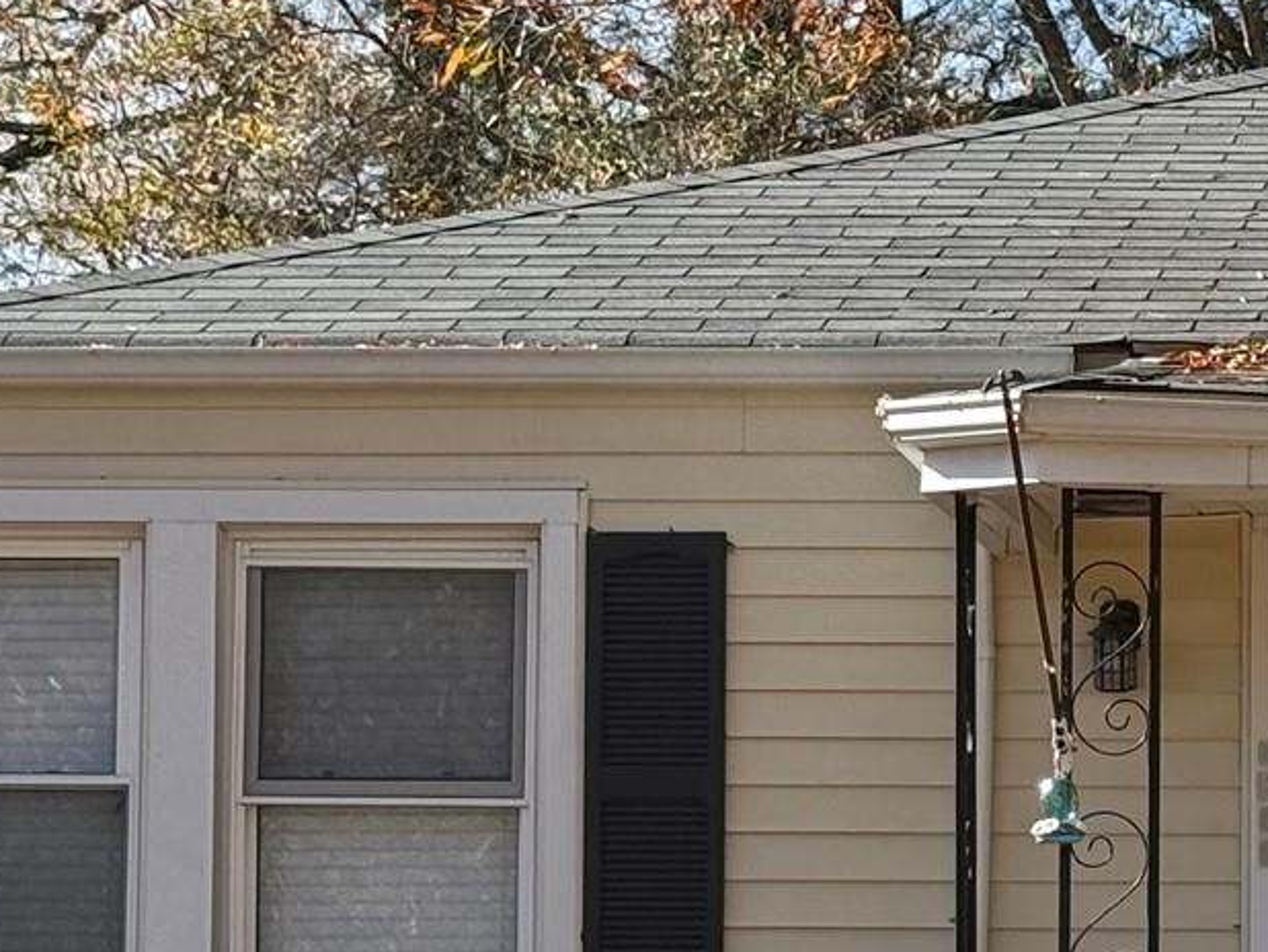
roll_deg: -0.8
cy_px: 860
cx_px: 1512
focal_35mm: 159
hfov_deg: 12.1
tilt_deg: +3.0
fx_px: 5827
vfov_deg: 9.3
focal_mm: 6.76
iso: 64
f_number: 1.78
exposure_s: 1/1642
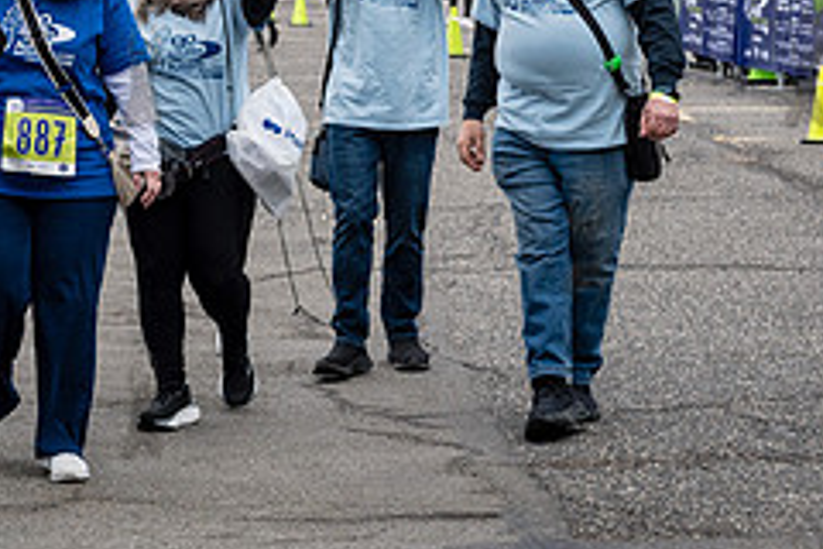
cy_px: 25
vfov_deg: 8.9
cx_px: 211
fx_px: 3497
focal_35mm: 153
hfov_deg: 13.4
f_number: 4
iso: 400
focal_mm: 55
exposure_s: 1/1600
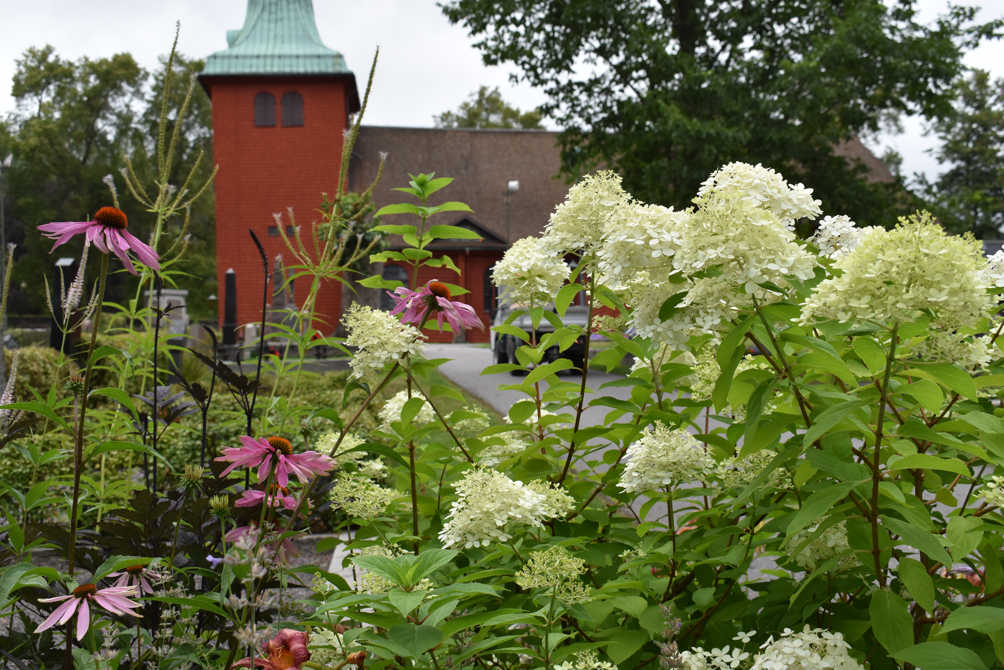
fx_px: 1129
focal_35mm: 40
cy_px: 335
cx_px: 502
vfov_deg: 33.0
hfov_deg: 47.9
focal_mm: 27
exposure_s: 1/200
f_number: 7.1
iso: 400
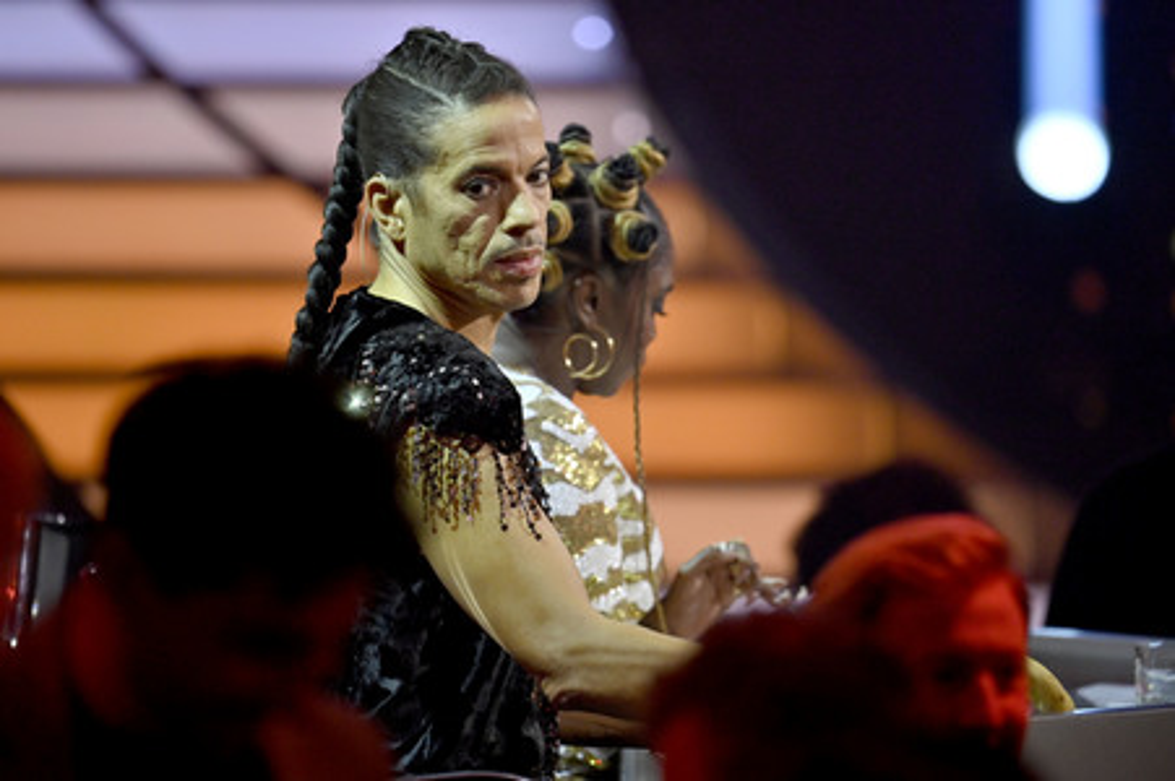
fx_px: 13046
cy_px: 390
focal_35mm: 400
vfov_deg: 3.4
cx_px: 588
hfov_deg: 5.2
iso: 2000
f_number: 4.5
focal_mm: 400
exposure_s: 1/640
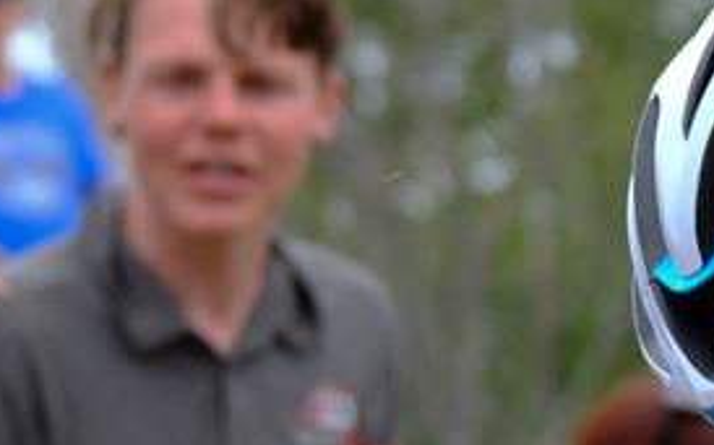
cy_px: 913
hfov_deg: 6.2
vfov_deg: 3.9
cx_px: 1045
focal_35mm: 335
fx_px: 6516
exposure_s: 1/640
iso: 640
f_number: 4
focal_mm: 50
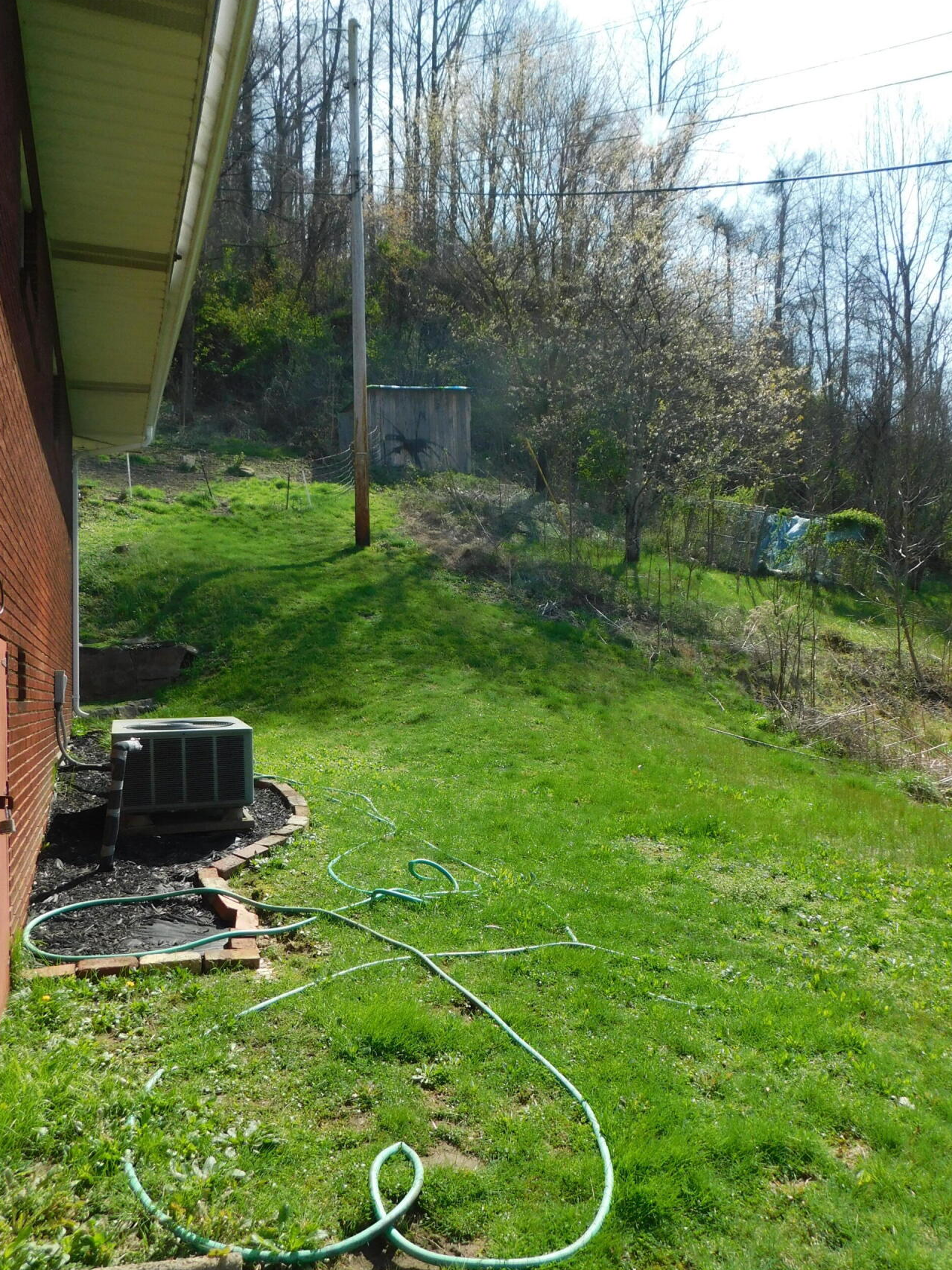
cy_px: 651
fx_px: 990
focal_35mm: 27
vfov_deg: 65.3
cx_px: 481
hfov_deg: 51.4
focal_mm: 4
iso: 125
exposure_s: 1/1000
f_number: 3
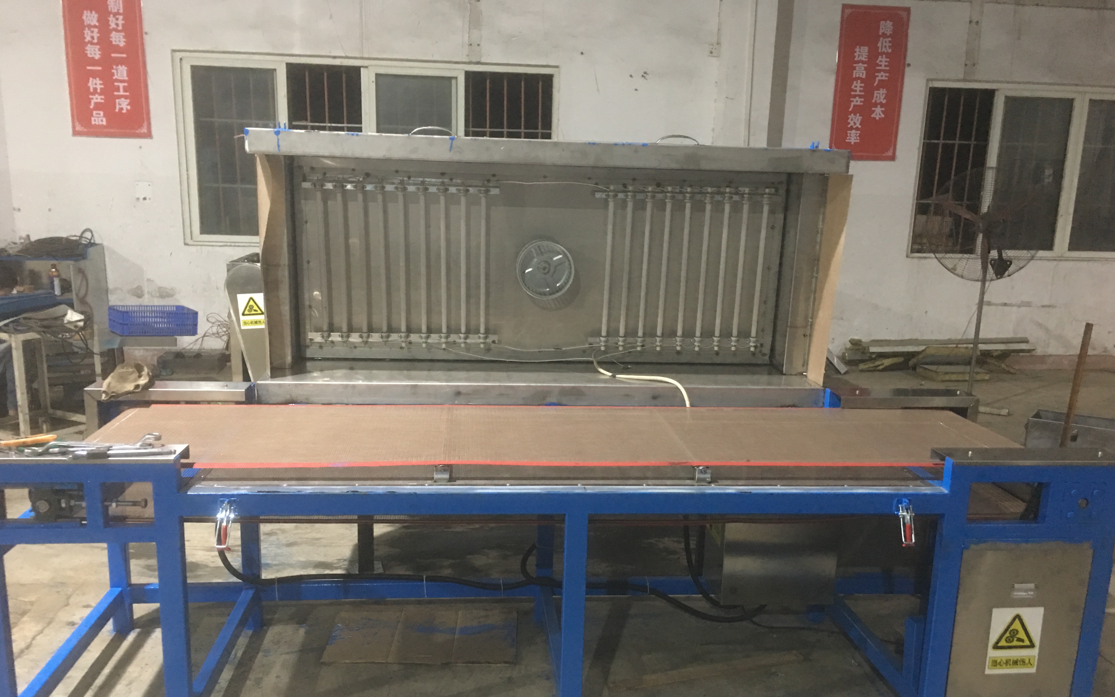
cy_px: 400
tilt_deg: -10.9
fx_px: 942
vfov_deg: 40.5
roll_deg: -1.5
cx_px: 558
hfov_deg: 61.2
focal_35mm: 31
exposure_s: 1/4
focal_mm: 4.15
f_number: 2.2
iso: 100
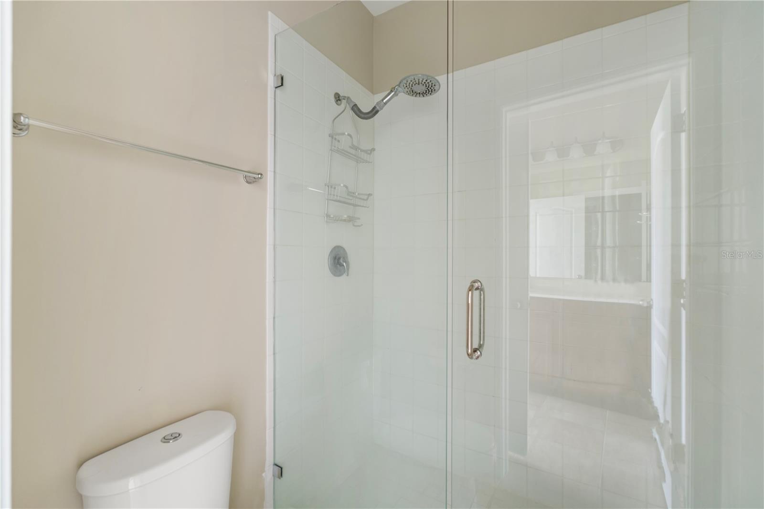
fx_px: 318
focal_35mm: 15
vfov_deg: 77.3
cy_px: 254
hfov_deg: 100.4
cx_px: 382
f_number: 4.5
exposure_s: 1.3
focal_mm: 10
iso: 500
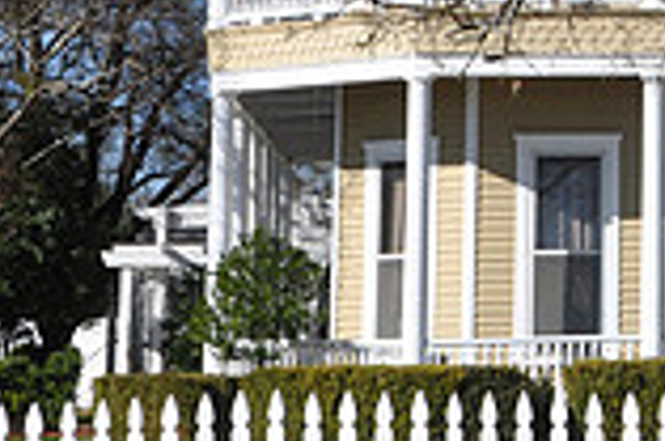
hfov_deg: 12.7
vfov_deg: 8.7
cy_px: -129
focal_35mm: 155
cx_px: 966
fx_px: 2857
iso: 200
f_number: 10
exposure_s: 1/100
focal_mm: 28
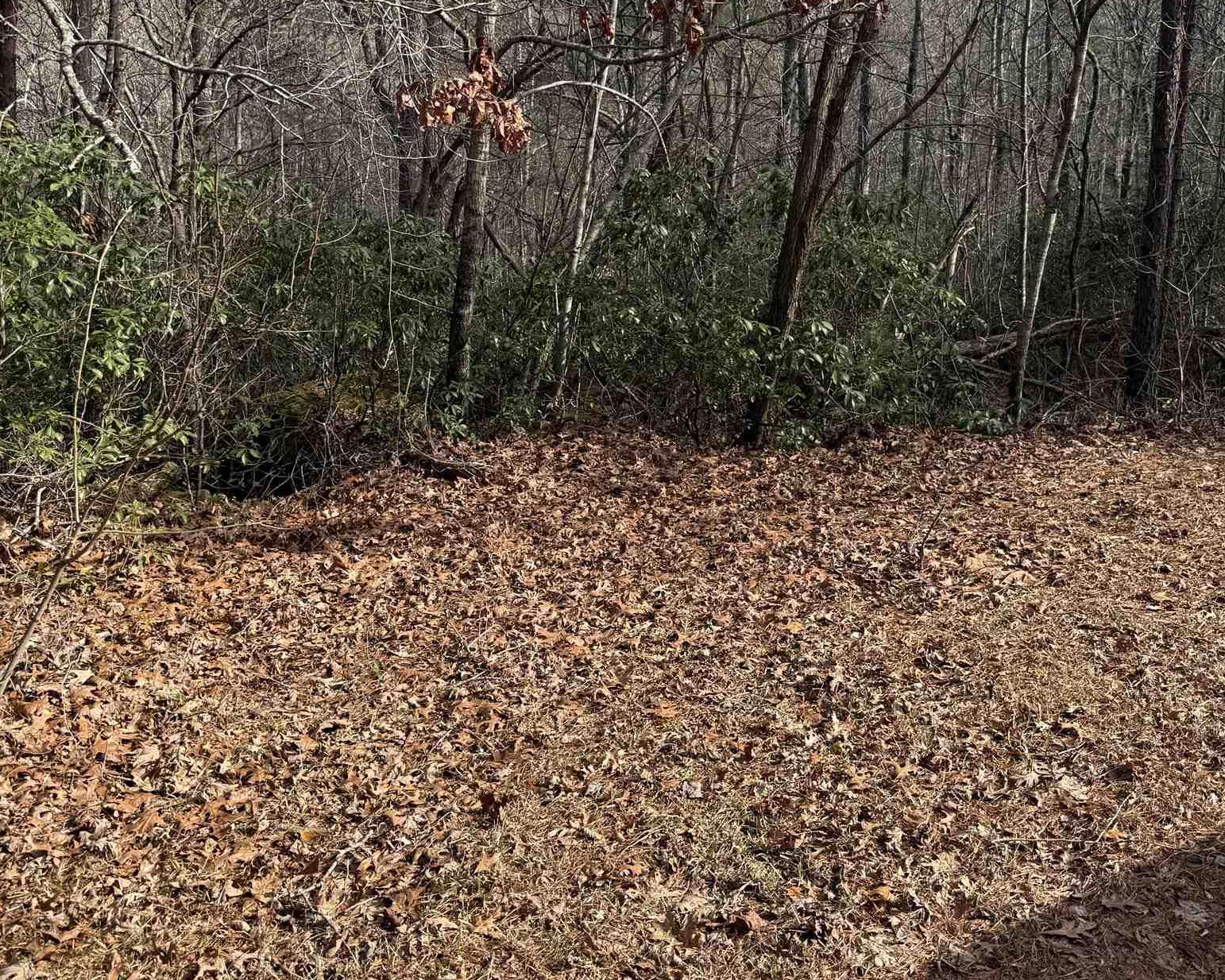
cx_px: 641
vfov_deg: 41.7
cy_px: 333
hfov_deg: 51.5
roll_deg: -2.3
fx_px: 1269
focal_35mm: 35
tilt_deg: -5.5
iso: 80
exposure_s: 1/1901
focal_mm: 6.76
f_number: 1.78
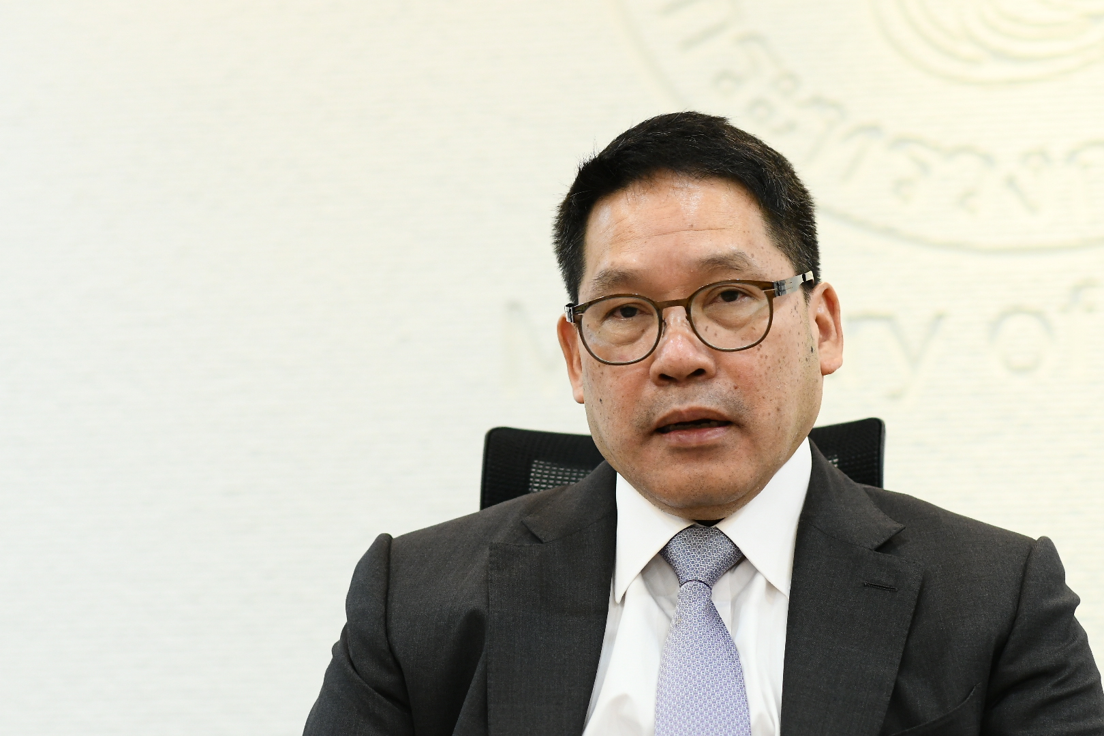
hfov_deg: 16.1
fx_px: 3910
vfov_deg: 10.8
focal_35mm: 128
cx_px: 552
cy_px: 368
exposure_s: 1/250
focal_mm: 85
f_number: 2.5
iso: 2500
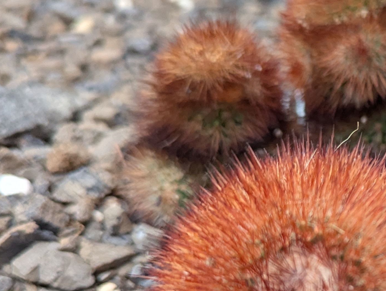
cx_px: 441
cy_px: 235
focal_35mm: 70
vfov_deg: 20.8
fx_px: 782
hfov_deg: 25.4
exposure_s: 1/127
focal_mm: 6.81
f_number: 1.85
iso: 449
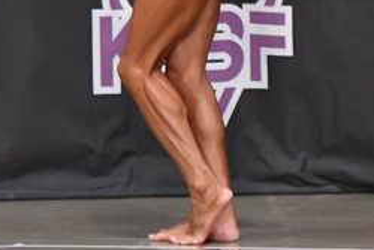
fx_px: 6985
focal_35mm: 672
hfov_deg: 3.1
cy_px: -49
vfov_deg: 2.0
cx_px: 533
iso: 5000
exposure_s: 1/400
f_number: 5.6
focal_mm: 145
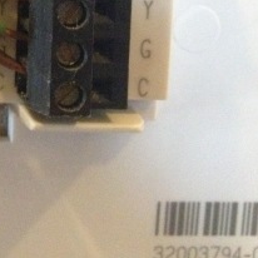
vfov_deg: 17.5
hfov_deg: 16.8
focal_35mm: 96
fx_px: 810
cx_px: -101
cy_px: -21
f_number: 2.4
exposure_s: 1/15
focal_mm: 4.28
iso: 800
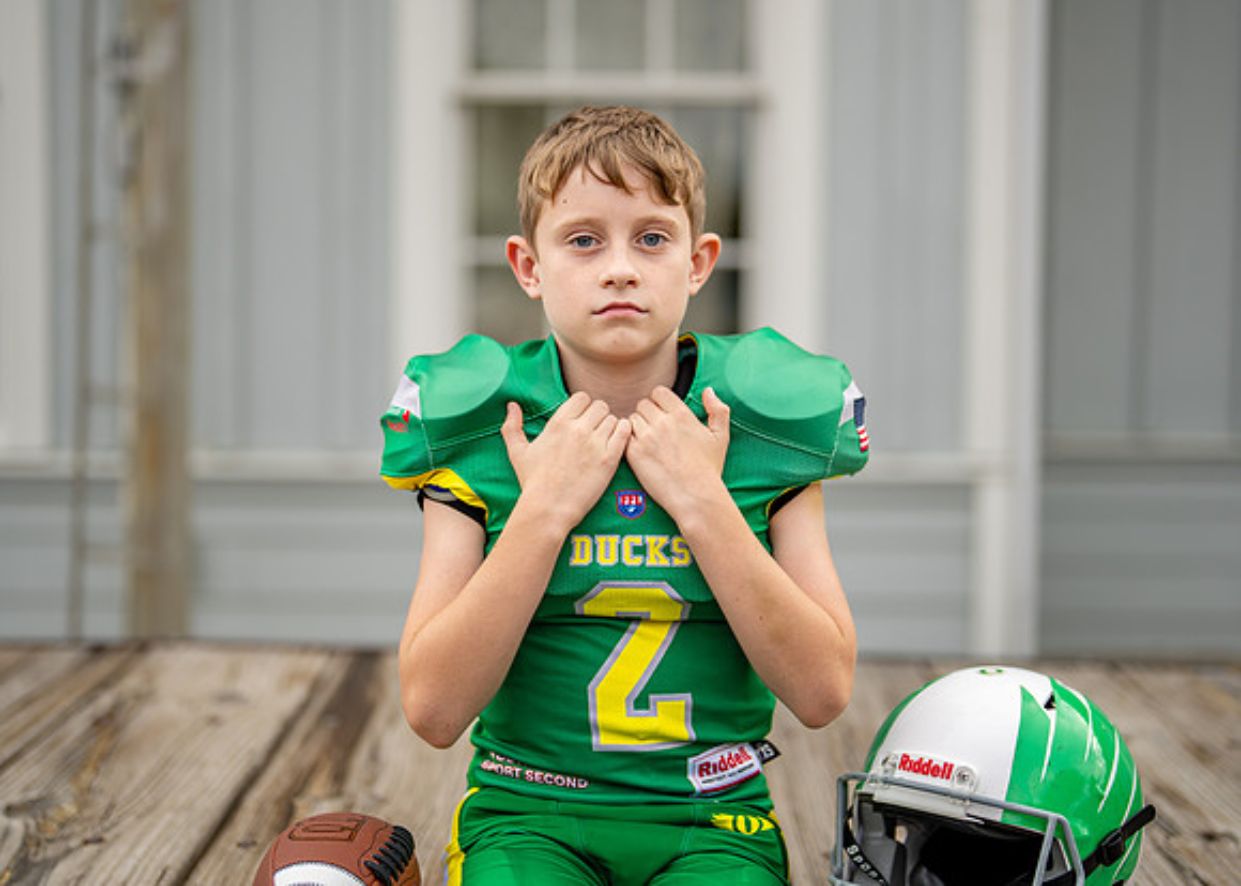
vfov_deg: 24.6
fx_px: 2029
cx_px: 628
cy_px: 401
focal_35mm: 58
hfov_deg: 34.0
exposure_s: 1/2000
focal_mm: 50
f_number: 1.2
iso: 125
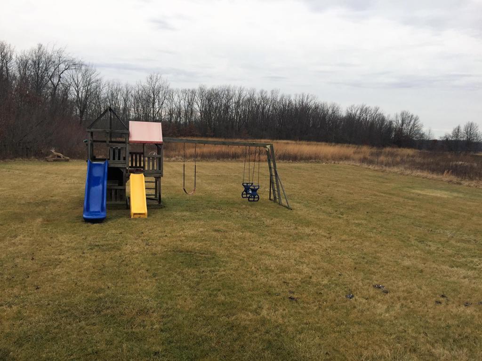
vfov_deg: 48.2
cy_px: 180
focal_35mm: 29
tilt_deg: -5.7
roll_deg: -3.7
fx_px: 404
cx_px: 241
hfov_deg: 61.7
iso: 32
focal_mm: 4.15
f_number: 2.2
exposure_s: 1/1068
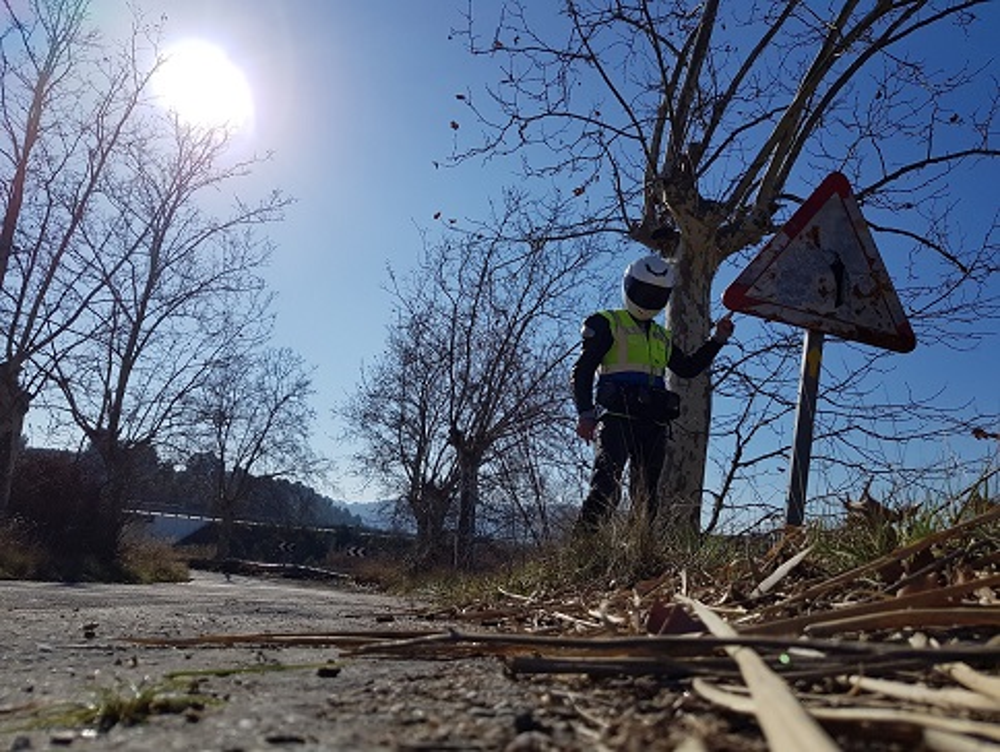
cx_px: 500
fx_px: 752
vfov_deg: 53.1
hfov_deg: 67.3
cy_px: 376
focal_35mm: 26
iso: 40
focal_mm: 4.2
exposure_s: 1/5360
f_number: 1.7
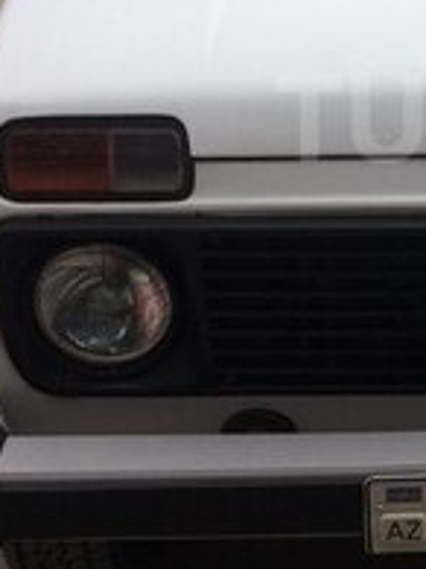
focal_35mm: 98
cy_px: 118
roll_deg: -1.1
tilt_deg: -22.0
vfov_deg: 19.8
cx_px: 575
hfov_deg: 14.4
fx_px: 1610
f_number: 2.2
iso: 32
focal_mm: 4.15
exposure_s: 1/1172
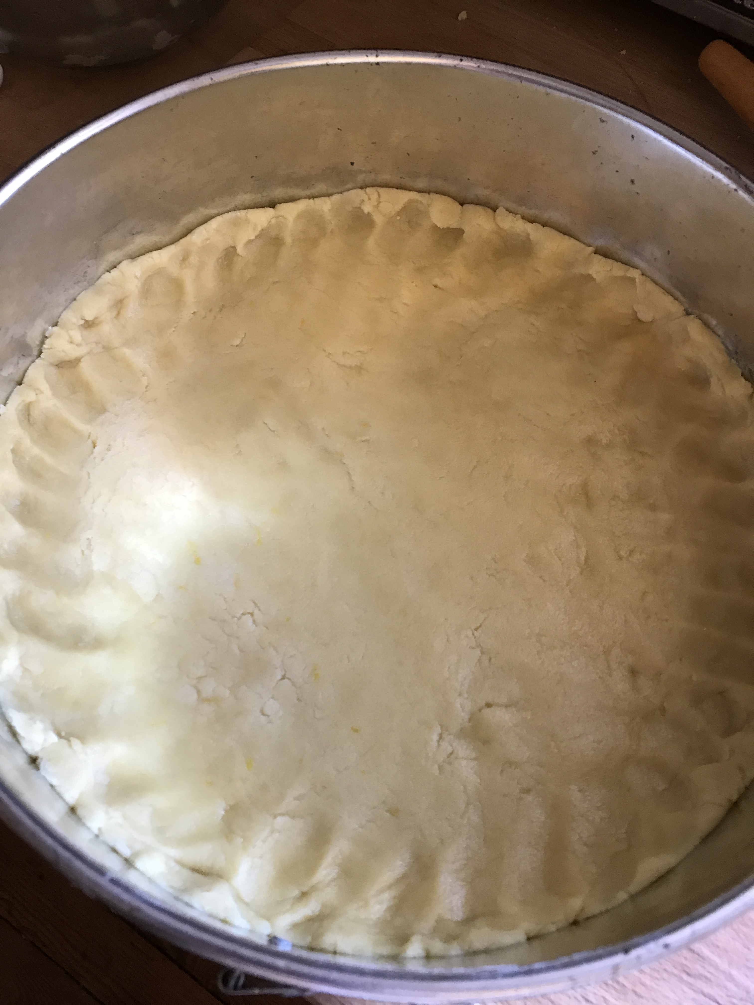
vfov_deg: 63.4
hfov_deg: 49.7
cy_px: 502
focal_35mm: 28
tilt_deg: -62.2
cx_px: 377
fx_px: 813
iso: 40
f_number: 1.8
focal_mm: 3.99
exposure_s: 1/15
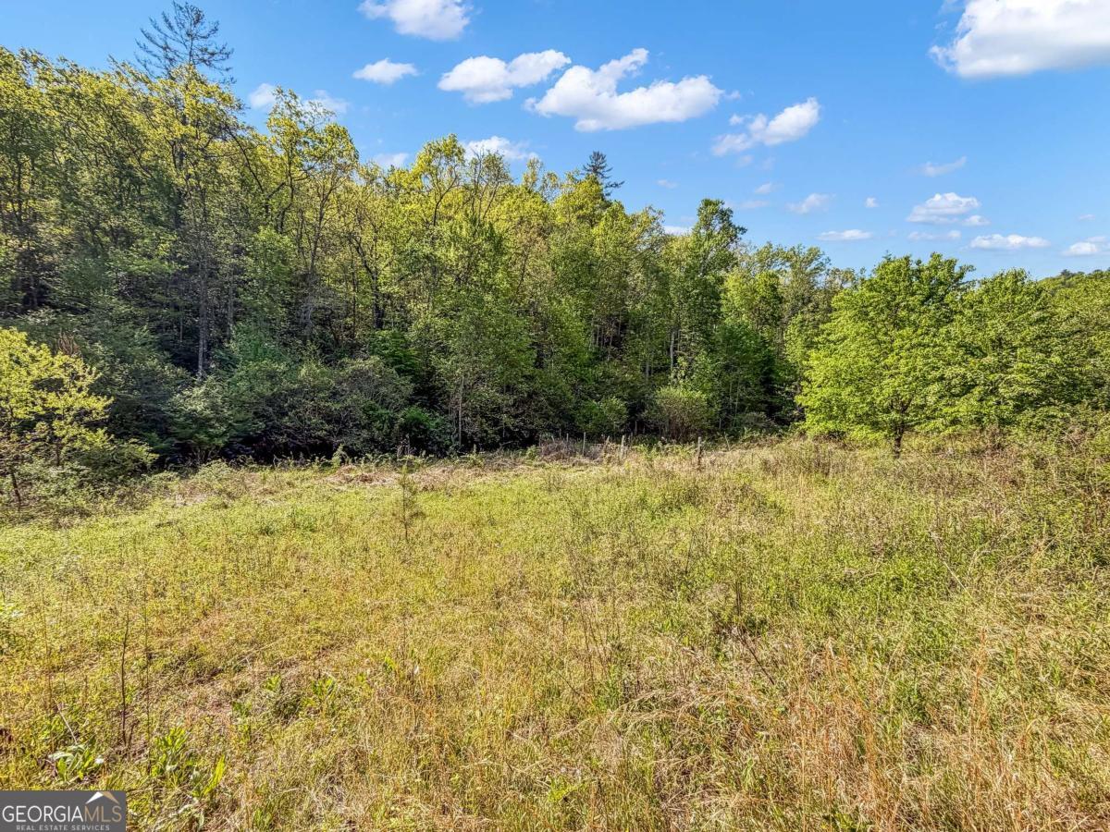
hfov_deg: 102.1
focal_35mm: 14
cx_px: 555
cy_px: 416
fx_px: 449
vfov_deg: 85.7
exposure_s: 1/750
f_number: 2.2
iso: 40
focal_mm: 2.22
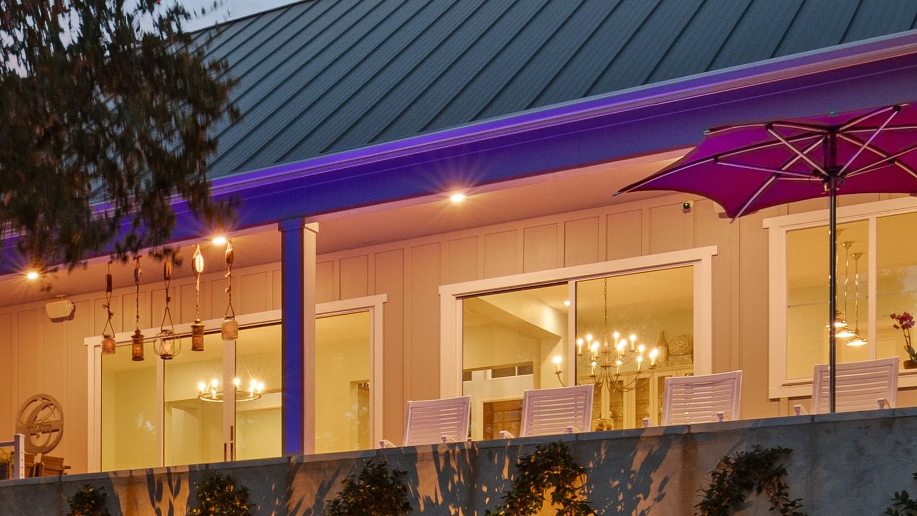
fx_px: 1410
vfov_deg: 19.3
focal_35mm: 58
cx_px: -28
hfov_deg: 32.7
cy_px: 652
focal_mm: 11
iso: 100
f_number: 8
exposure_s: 2
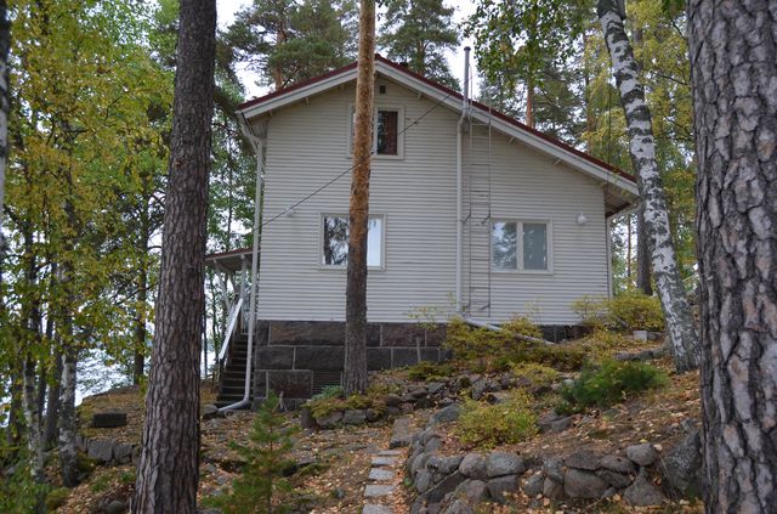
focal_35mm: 27
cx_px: 388
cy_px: 257
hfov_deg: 67.5
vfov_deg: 47.7
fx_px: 581
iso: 250
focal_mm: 18
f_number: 5.6
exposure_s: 1/125
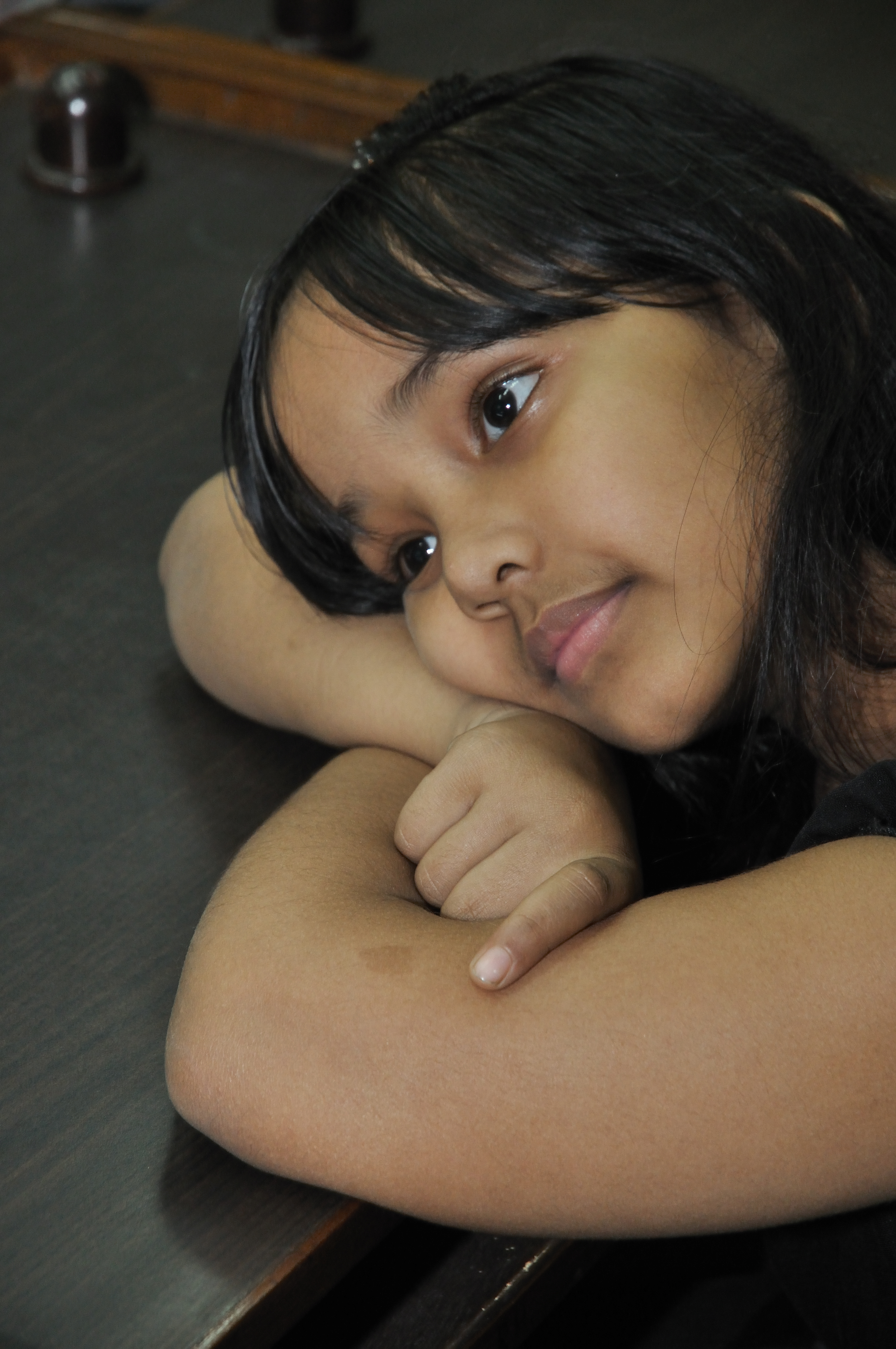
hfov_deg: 10.7
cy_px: 674
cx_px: 448
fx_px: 4772
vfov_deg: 16.1
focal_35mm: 128
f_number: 5.6
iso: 800
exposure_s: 1/60
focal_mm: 85
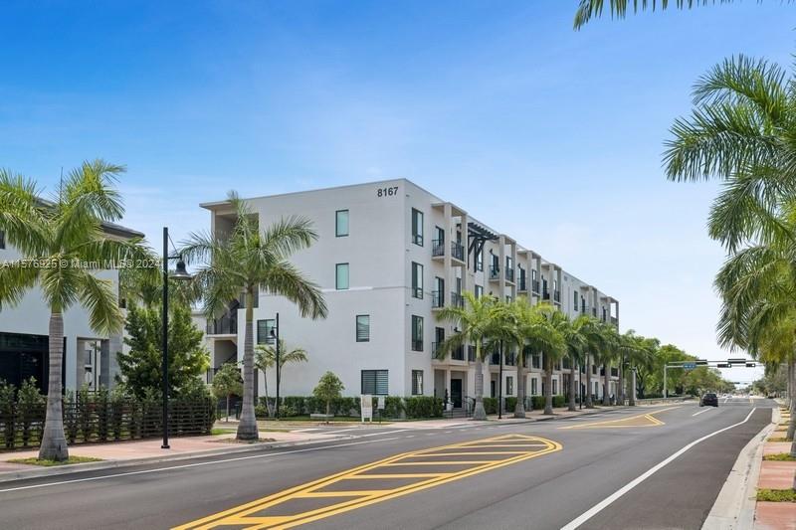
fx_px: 774
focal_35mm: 35
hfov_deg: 54.4
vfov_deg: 37.8
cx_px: 398
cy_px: 265
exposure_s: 1/250
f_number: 9
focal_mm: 35
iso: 200
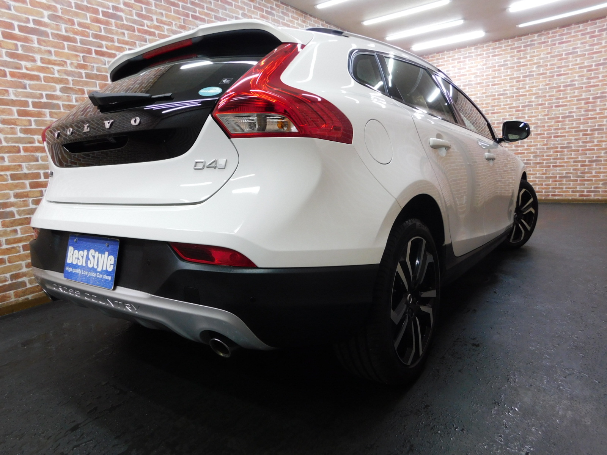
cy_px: 228
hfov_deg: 73.9
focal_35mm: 23
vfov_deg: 58.9
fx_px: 403
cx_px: 304
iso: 200
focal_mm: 4
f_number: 3
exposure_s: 1/30
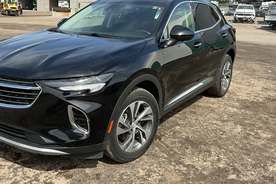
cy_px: 69
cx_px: 108
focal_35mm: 37
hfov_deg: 51.4
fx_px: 284
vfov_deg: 35.8
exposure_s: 1/978
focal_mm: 3
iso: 25
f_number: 1.8
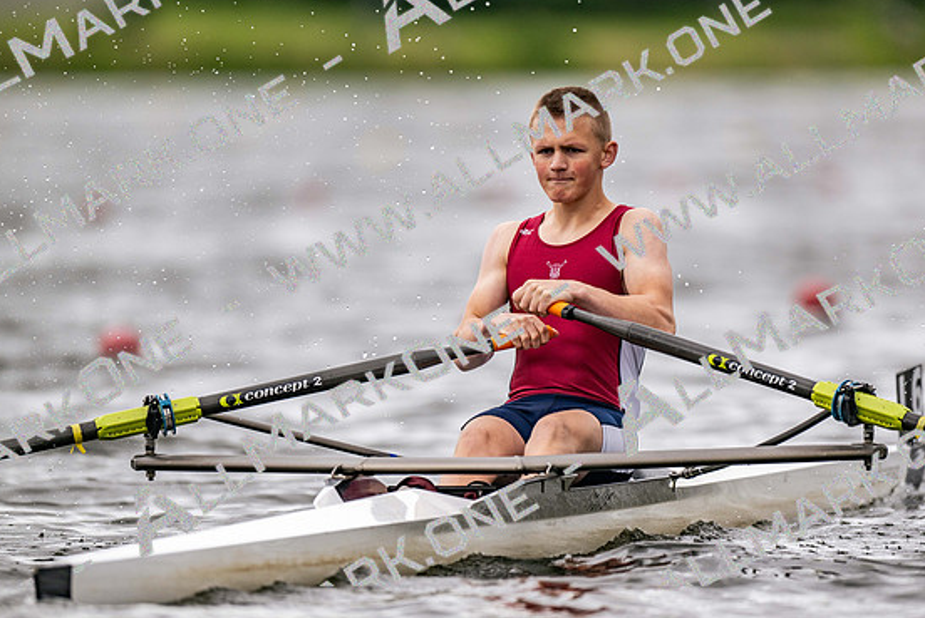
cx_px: 474
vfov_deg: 2.2
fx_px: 16200
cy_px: 299
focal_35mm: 630
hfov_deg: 3.3
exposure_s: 1/2500
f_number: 4
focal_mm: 600
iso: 400
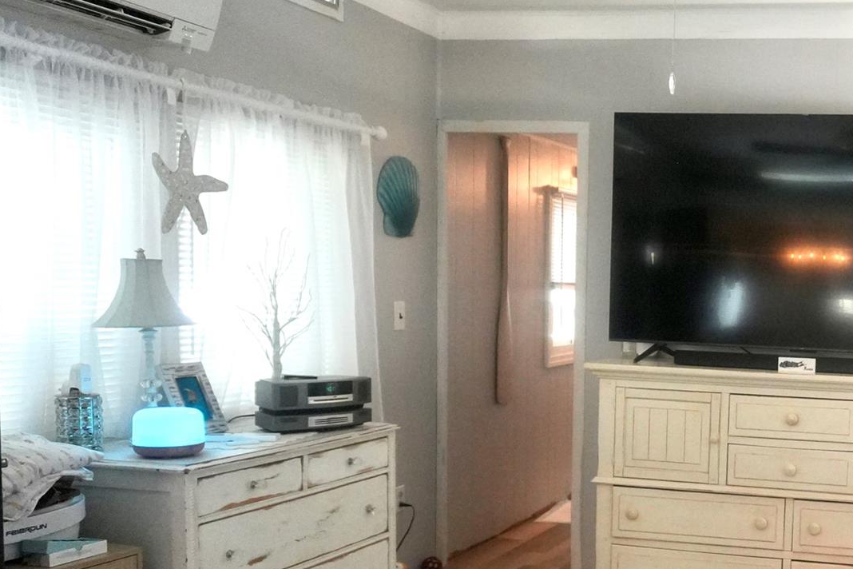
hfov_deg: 39.3
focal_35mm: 46
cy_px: 390
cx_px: 788
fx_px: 1090
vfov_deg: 29.0
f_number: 3.5
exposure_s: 1/160
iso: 3200
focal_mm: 16
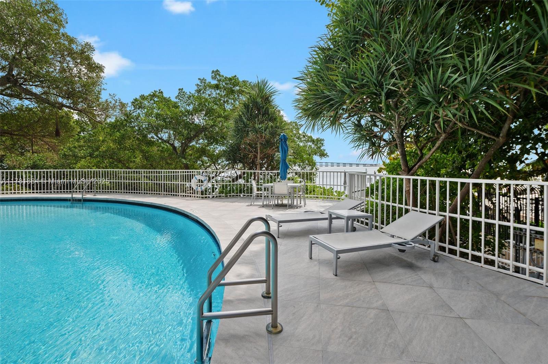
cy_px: 182
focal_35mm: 16
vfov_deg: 73.6
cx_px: 274
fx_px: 243
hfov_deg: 96.8
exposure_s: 1/250
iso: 200
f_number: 8
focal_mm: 16
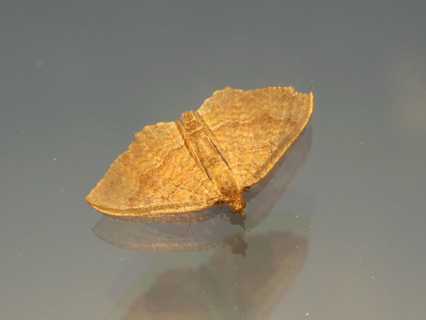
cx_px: 213
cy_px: 160
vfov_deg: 11.2
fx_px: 1625
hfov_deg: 14.9
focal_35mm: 132
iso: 80
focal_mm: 23.7
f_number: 5.2
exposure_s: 1/80
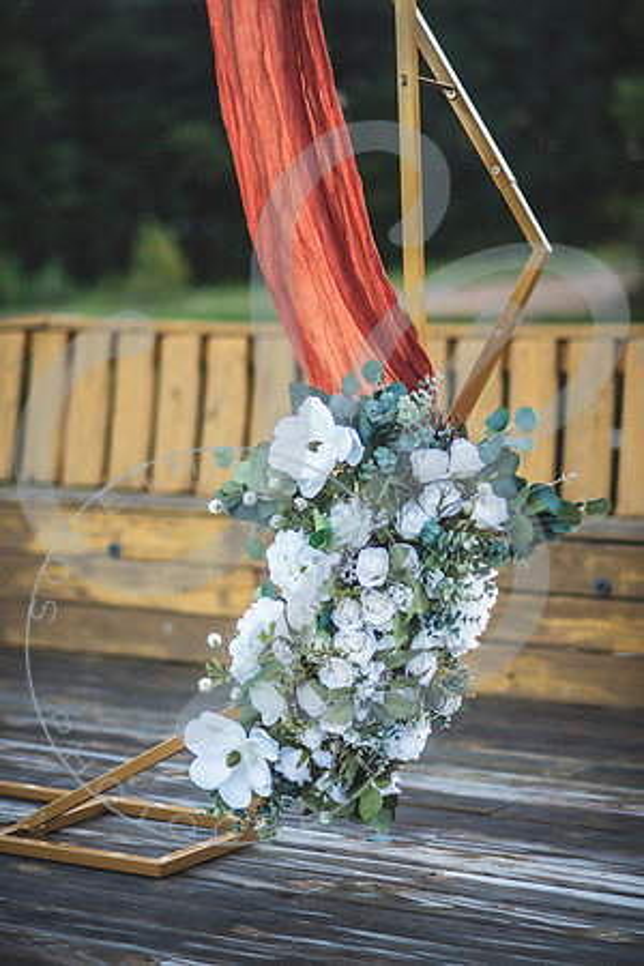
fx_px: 2281
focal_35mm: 85
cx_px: 322
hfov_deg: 16.1
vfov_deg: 23.9
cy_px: 483
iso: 100
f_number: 1.8
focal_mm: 85
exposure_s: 1/400
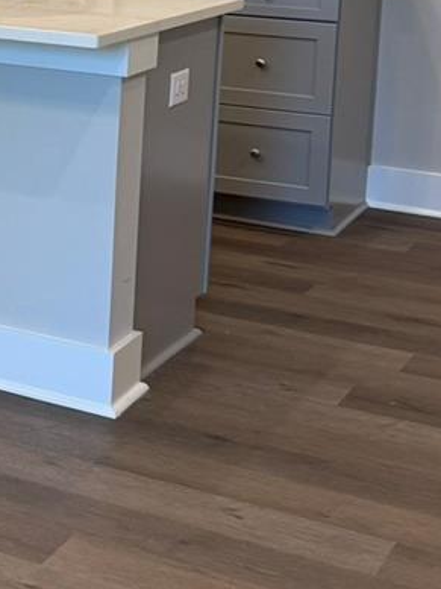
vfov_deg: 20.1
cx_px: -394
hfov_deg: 13.6
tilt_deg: -7.4
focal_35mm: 95
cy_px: 8
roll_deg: -0.3
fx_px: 1614
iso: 160
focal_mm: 6.76
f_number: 1.78
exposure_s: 1/120
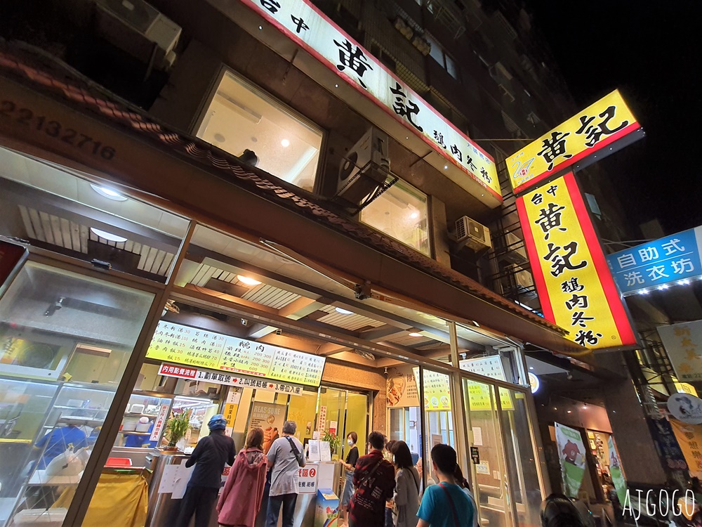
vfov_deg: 89.9
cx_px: 351
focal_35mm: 13
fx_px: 264
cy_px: 264
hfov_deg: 106.2
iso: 160
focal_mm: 1.74
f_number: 2.2
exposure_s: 1/20
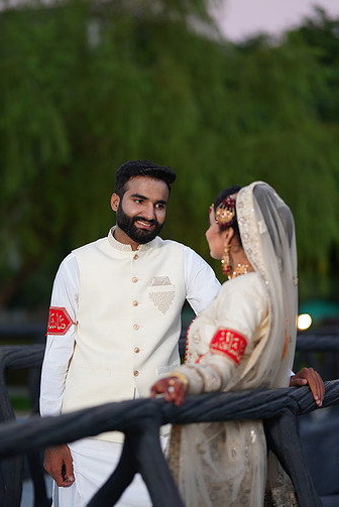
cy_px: 249
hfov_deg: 14.0
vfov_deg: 20.8
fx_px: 1382
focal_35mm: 98
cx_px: 164
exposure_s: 1/200
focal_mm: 85
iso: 400
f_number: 1.4
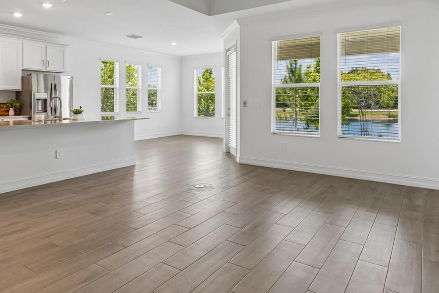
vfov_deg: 52.1
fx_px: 293
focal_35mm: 24
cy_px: 98
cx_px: 205
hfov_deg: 73.7
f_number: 7.1
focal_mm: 10
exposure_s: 1/8
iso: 100
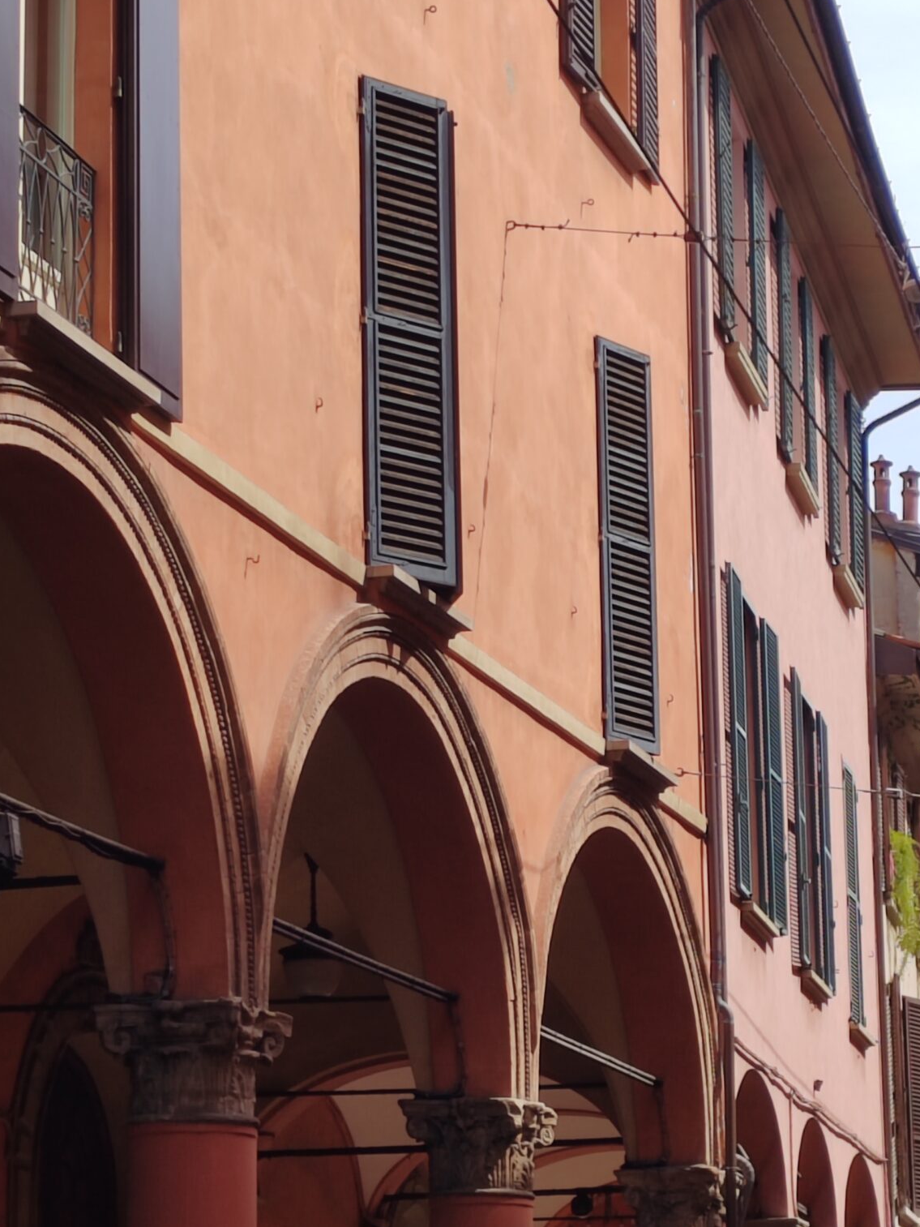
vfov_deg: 17.9
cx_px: 553
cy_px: 744
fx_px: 3897
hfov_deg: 13.5
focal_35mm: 110
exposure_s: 1/970
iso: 100
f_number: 1.9
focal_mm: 5.52
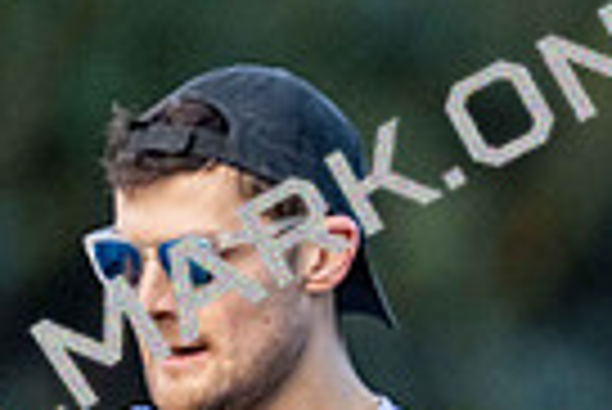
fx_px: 43532
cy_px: 556
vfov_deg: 0.5
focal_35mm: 2558
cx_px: 1215
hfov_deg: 0.8
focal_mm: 600
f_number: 4
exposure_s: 1/2500
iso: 3600
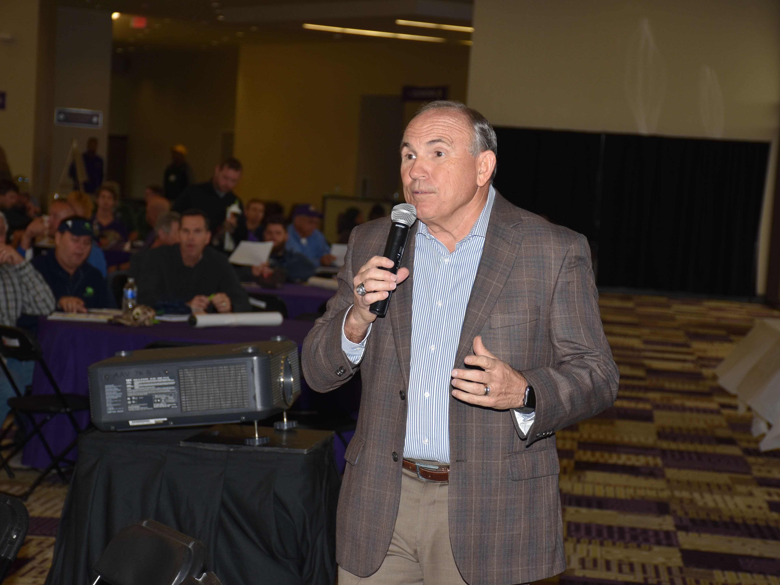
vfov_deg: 14.5
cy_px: 290
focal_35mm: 102
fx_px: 2298
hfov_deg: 19.3
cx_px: 400
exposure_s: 1/60
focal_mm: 62
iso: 200
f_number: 5
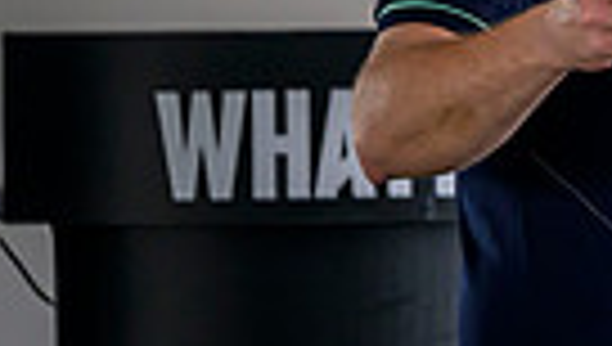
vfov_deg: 2.0
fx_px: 9785
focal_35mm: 602
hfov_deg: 3.6
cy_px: -366
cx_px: 1233
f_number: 3.2
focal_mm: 135
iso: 2000
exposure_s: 1/800
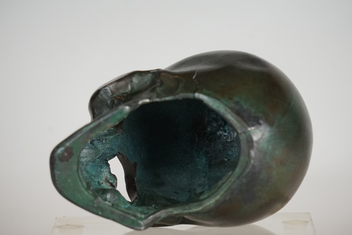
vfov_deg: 5.4
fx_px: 2495
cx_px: 176
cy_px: 118
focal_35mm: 255
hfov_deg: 8.1
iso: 2000
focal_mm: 170
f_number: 6.3
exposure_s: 1/320
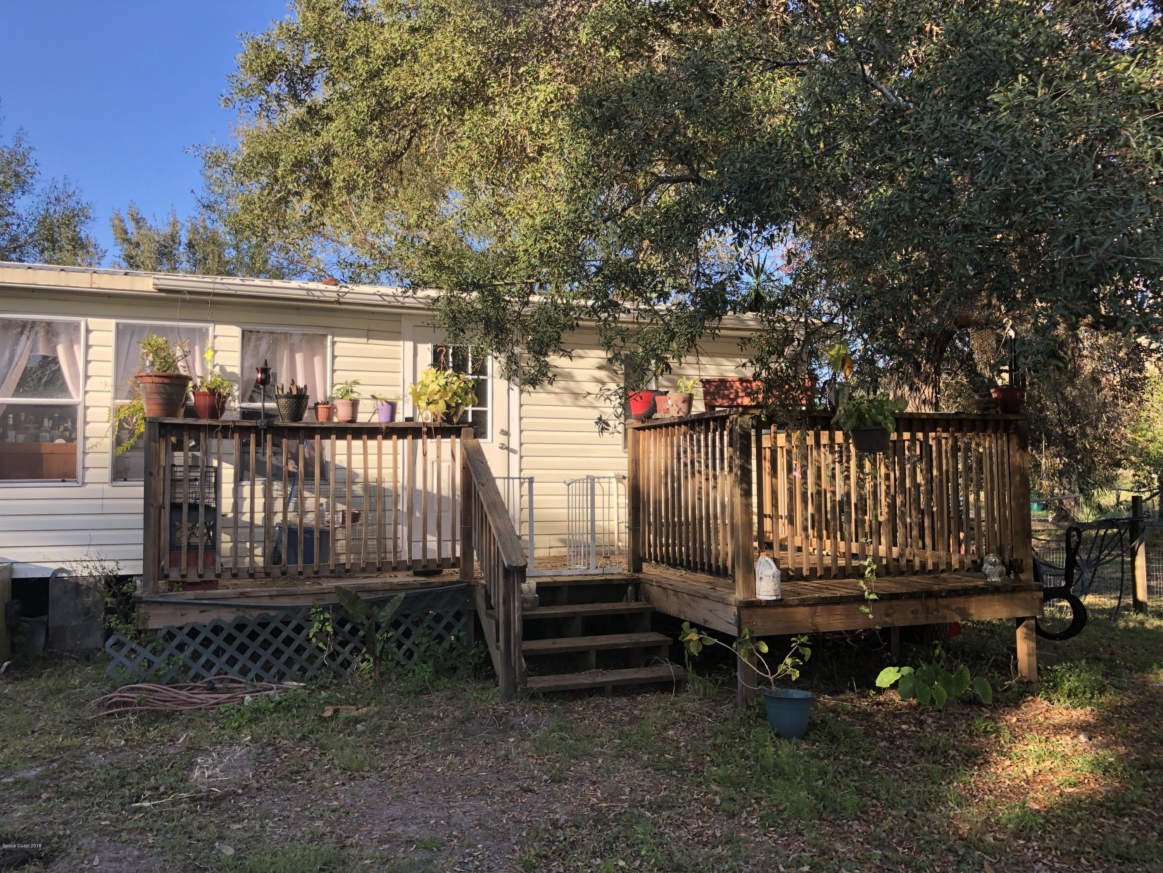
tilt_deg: +2.9
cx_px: 582
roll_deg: -0.1
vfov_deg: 49.7
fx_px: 941
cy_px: 436
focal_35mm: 28
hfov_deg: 63.4
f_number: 1.8
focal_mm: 4
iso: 20
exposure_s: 1/440
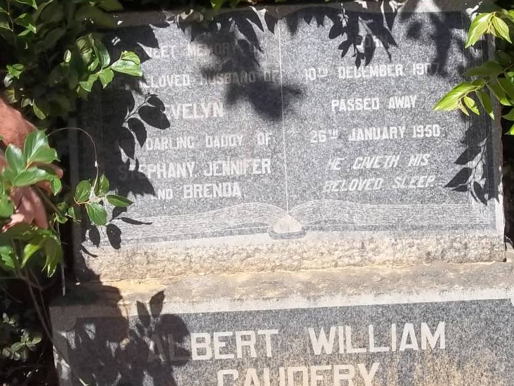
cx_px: 299
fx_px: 906
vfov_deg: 24.0
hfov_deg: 31.6
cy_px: 202
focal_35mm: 61
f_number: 6.3
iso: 80
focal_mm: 7.1
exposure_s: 1/200
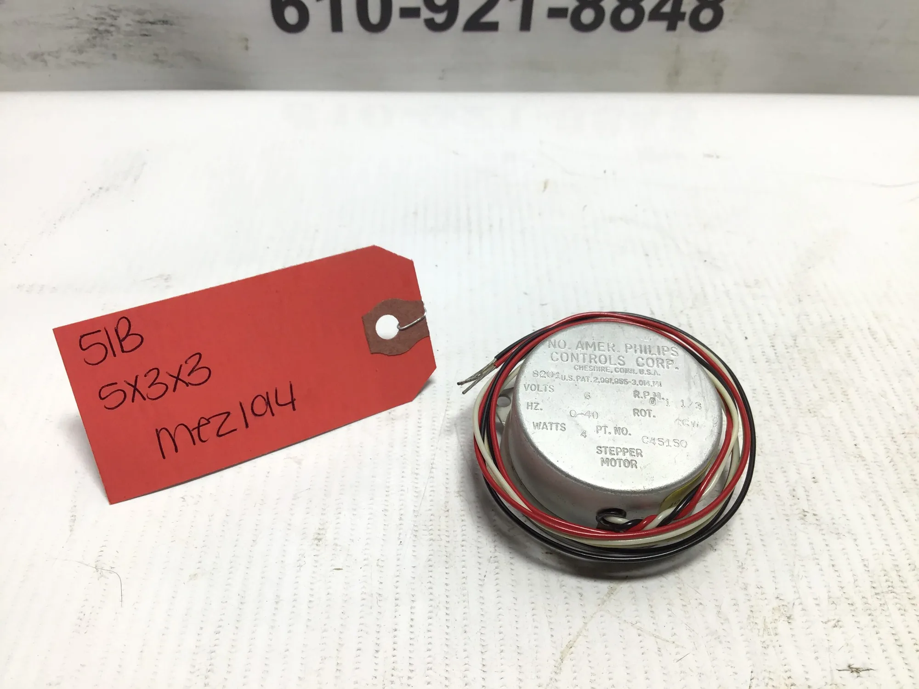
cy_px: 344
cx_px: 460
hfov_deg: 58.4
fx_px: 823
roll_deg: -3.9
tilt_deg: -41.9
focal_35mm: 31
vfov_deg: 45.4
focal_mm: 3.3
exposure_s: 1/151
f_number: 2.4
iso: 25
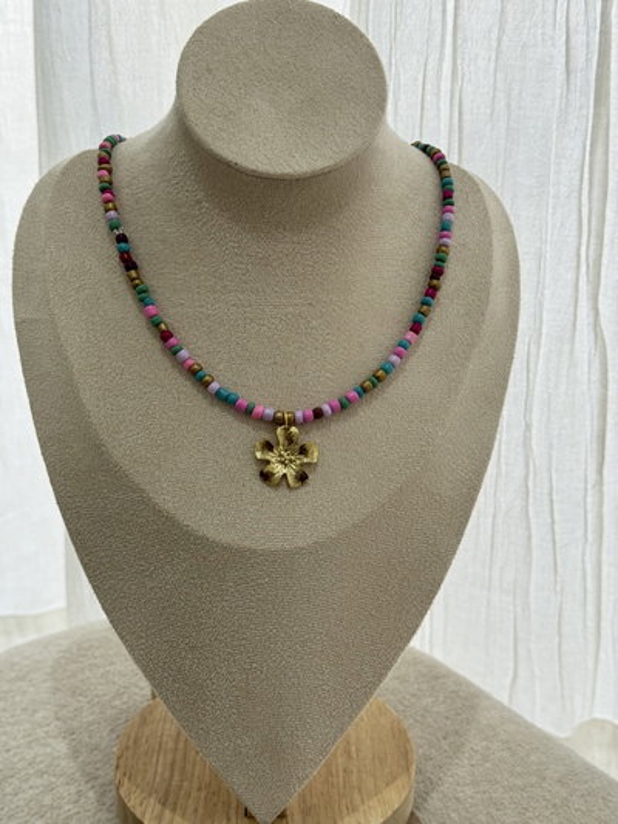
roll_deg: +0.6
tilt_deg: -21.3
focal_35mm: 48
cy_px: 412
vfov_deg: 39.6
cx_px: 309
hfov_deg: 30.3
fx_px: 1142
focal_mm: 6.76
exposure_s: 1/100
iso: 50
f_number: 1.78
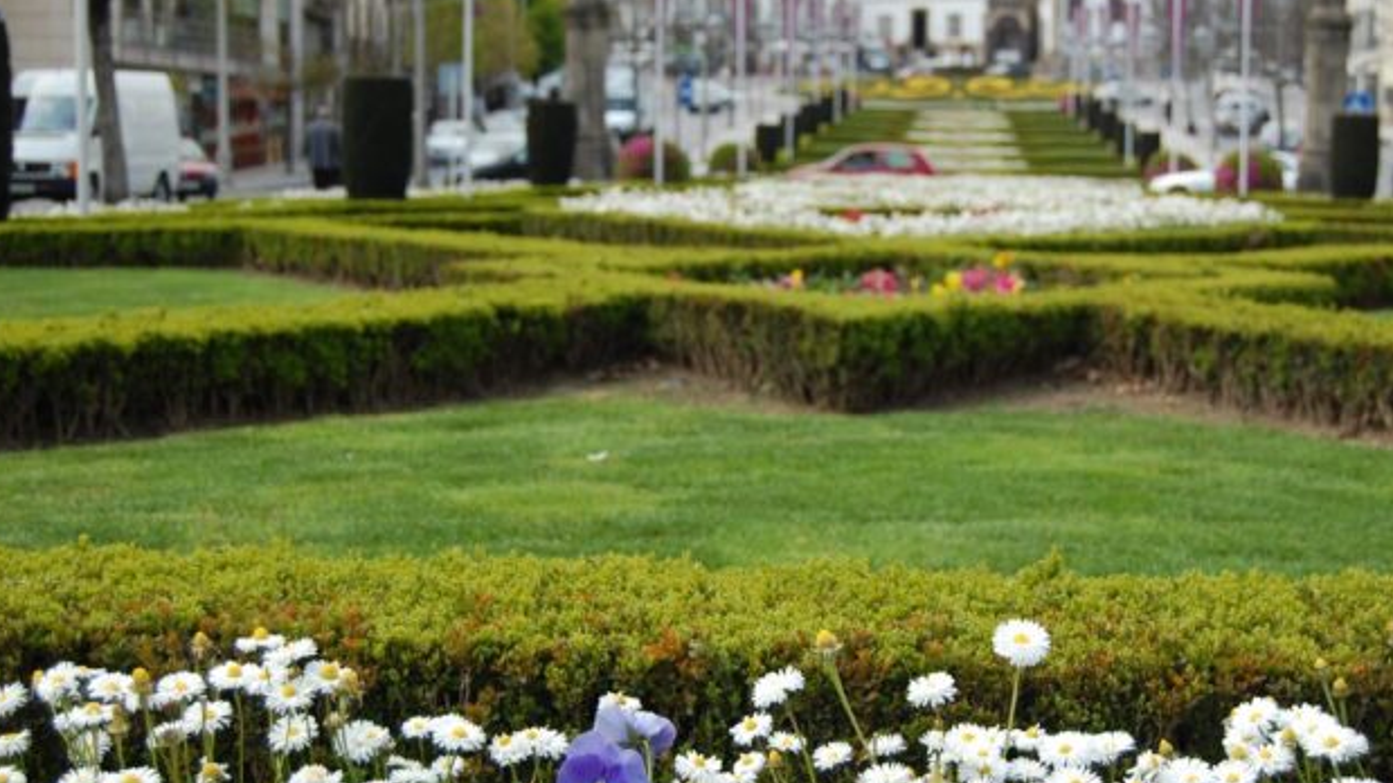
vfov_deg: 16.3
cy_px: 413
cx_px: 799
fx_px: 2733
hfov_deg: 28.6
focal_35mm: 74
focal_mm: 38
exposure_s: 1/800
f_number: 4.8
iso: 400
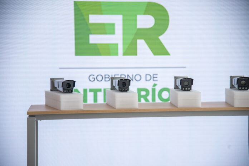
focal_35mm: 82
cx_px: 124
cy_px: 83
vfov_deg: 16.7
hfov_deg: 24.7
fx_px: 567
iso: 500
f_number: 4
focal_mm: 82
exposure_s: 1/400
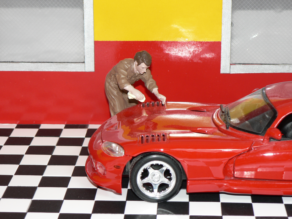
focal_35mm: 93
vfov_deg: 15.9
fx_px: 784
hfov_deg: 21.1
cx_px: 146
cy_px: 110
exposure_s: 1/60
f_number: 3.2
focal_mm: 15.5
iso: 80
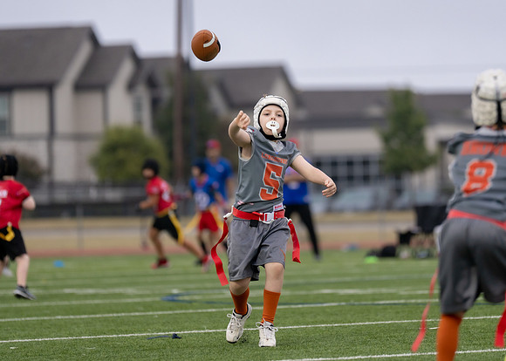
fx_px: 4108
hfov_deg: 7.0
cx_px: 272
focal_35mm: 286
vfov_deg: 5.0
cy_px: 146
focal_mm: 200
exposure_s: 1/1000
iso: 500
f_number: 2.8
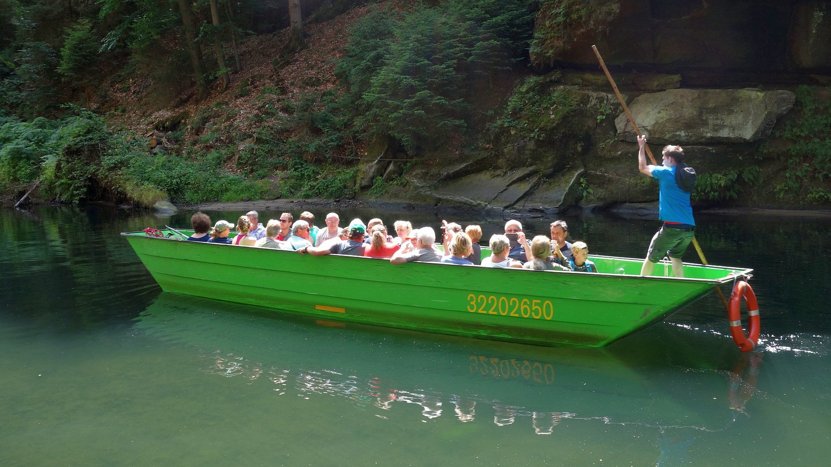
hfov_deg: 51.6
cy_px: 209
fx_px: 859
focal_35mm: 39
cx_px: 416
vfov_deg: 30.4
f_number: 8
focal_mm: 13.9
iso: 125
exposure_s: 1/30
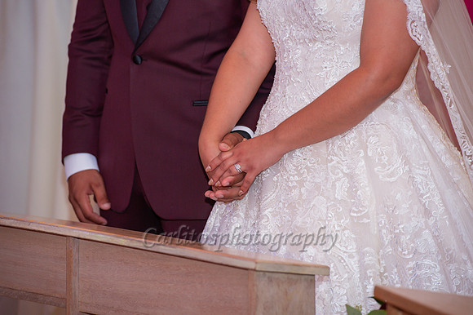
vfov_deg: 6.9
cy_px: 158
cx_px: 236
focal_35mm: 200
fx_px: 2626
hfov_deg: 10.3
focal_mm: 200
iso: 1250
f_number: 4.5
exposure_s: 1/60
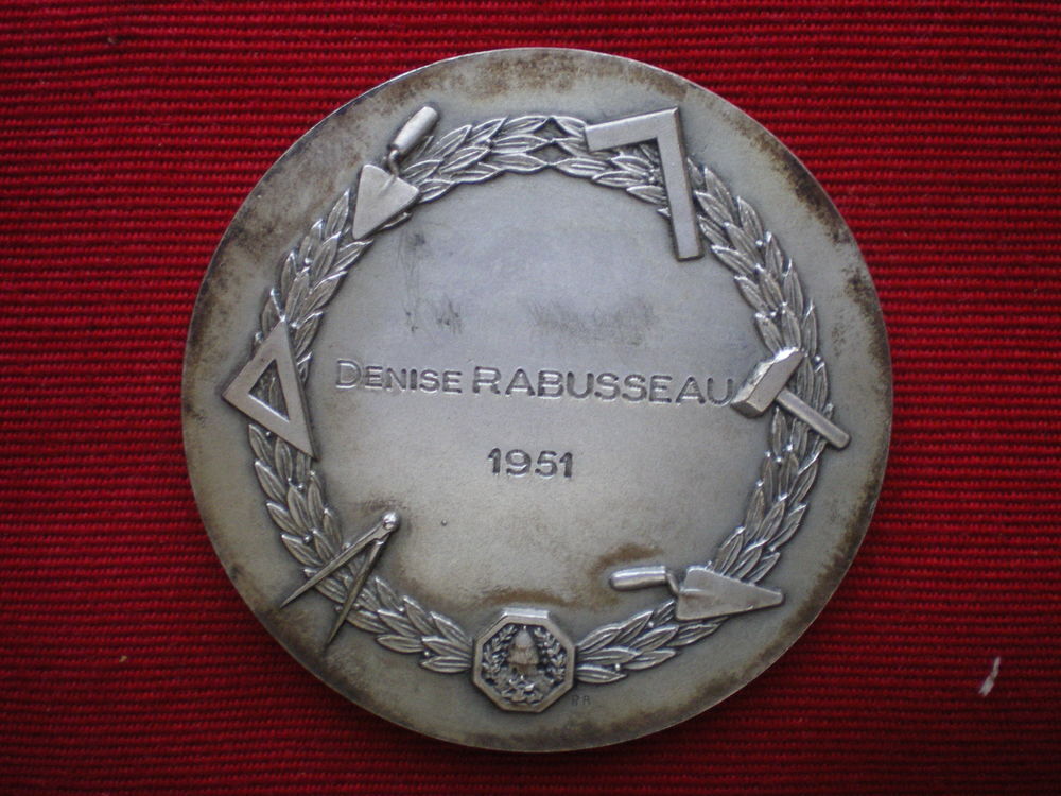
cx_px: 530
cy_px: 398
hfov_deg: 49.0
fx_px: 1165
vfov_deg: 37.7
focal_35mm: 38
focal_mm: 6.3
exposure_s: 1/50
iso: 250
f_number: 3.1
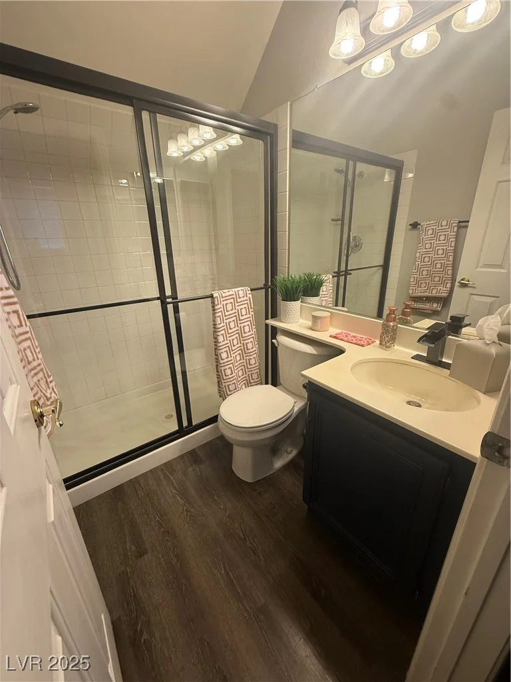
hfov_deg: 85.7
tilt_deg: -18.9
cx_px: 256
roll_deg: +1.1
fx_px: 276
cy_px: 341
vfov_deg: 102.1
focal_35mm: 14
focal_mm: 2.22
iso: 200
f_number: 2.2
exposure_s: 1/60
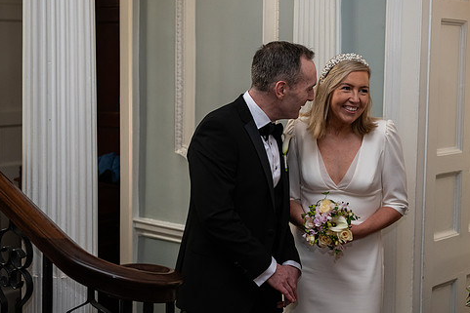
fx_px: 914
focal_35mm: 70
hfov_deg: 28.8
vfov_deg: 19.5
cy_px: 136
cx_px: 259
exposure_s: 1/160
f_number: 3.5
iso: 800
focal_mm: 58
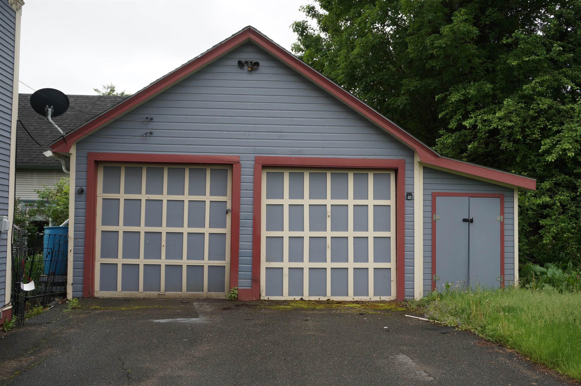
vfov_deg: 34.1
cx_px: 290
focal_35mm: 39
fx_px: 629
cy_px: 193
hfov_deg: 49.6
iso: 100
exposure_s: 1/200
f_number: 5.6
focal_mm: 26
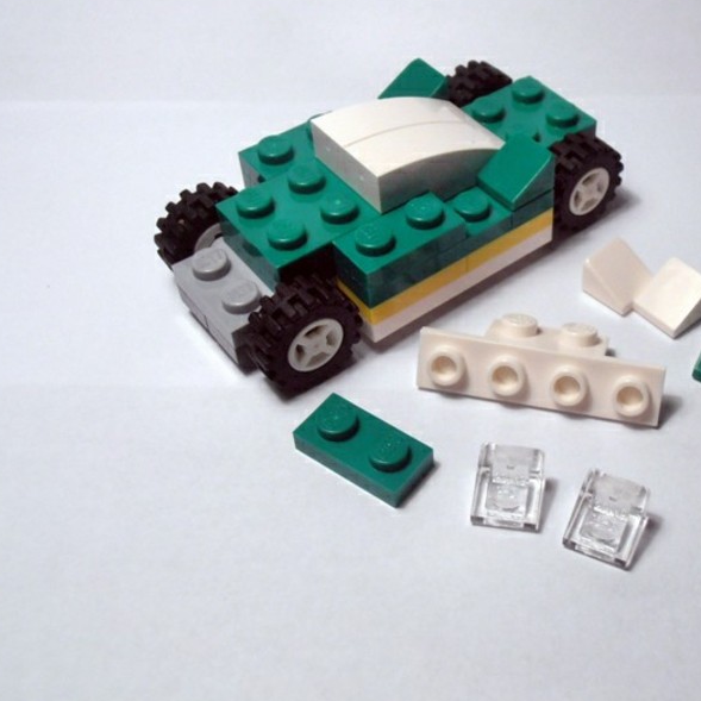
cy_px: 308
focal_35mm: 50
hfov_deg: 33.4
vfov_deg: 34.0
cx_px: 519
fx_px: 1146
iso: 80
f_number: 3.9
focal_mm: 6.61
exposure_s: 1/80
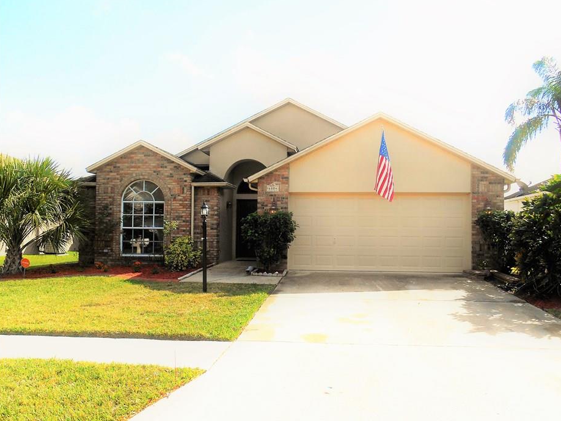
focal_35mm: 29
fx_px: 470
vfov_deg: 48.2
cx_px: 310
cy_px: 221
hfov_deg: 61.5
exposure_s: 1/1000
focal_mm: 4.7
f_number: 3.4
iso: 80
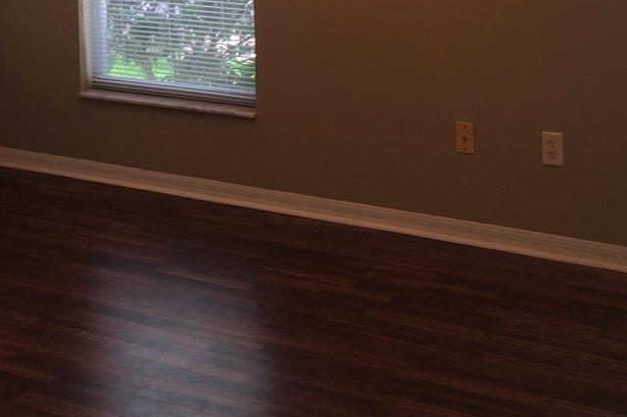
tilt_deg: -4.5
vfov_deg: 17.2
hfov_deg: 26.5
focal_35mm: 76
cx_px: 211
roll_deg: +1.1
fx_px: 1323
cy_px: -66
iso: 25
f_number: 2.2
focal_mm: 4.15
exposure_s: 1/60
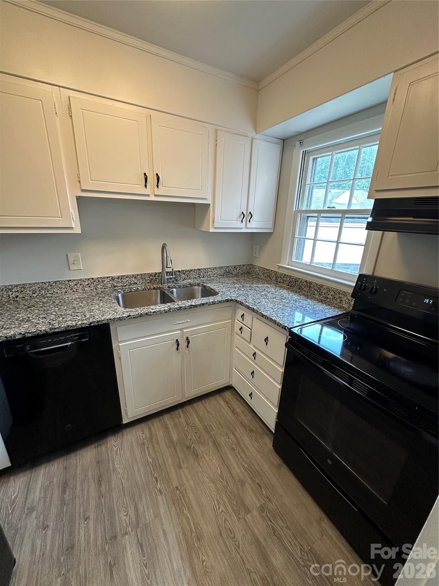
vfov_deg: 102.1
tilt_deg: -17.3
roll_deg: -2.4
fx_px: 237
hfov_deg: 85.7
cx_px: 220
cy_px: 293
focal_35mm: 14
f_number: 2.2
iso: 250
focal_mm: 2.22
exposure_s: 1/120
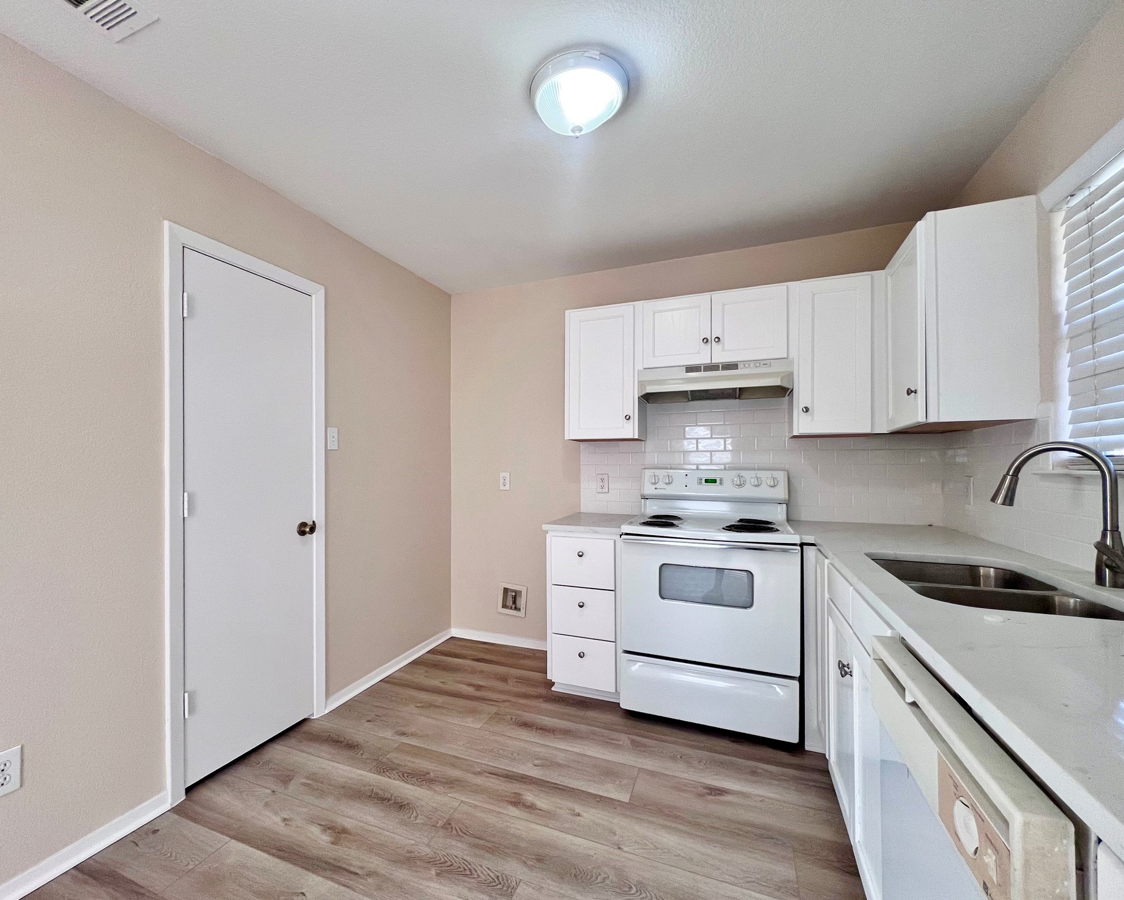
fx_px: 466
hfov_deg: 100.6
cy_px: 463
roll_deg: +0.2
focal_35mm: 14
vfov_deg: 88.0
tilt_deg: -0.6
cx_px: 526
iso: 160
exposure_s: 1/120
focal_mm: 1.57
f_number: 1.8
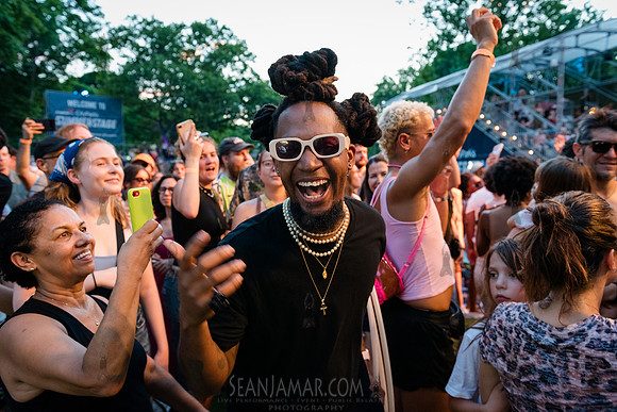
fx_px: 463
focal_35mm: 27
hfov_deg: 67.4
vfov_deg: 48.0
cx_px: 308
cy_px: 206
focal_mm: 27
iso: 4000
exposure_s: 1/160
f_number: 3.5
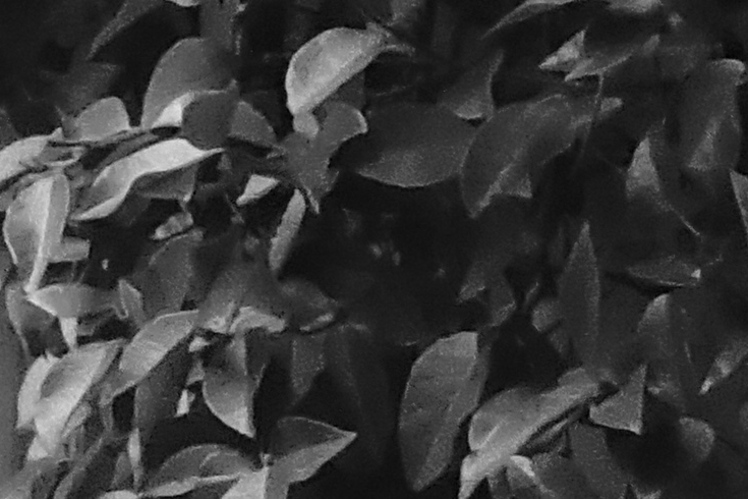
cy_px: -464
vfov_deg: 2.6
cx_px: -2016
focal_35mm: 521
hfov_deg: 3.8
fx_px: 10824
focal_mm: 25.7
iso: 5000
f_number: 11
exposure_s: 1/80
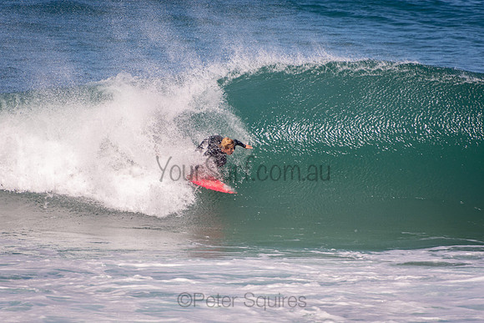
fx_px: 8068
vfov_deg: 2.3
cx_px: 242
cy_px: 162
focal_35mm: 600
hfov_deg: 3.4
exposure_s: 1/1250
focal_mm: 400
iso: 200
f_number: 5.6
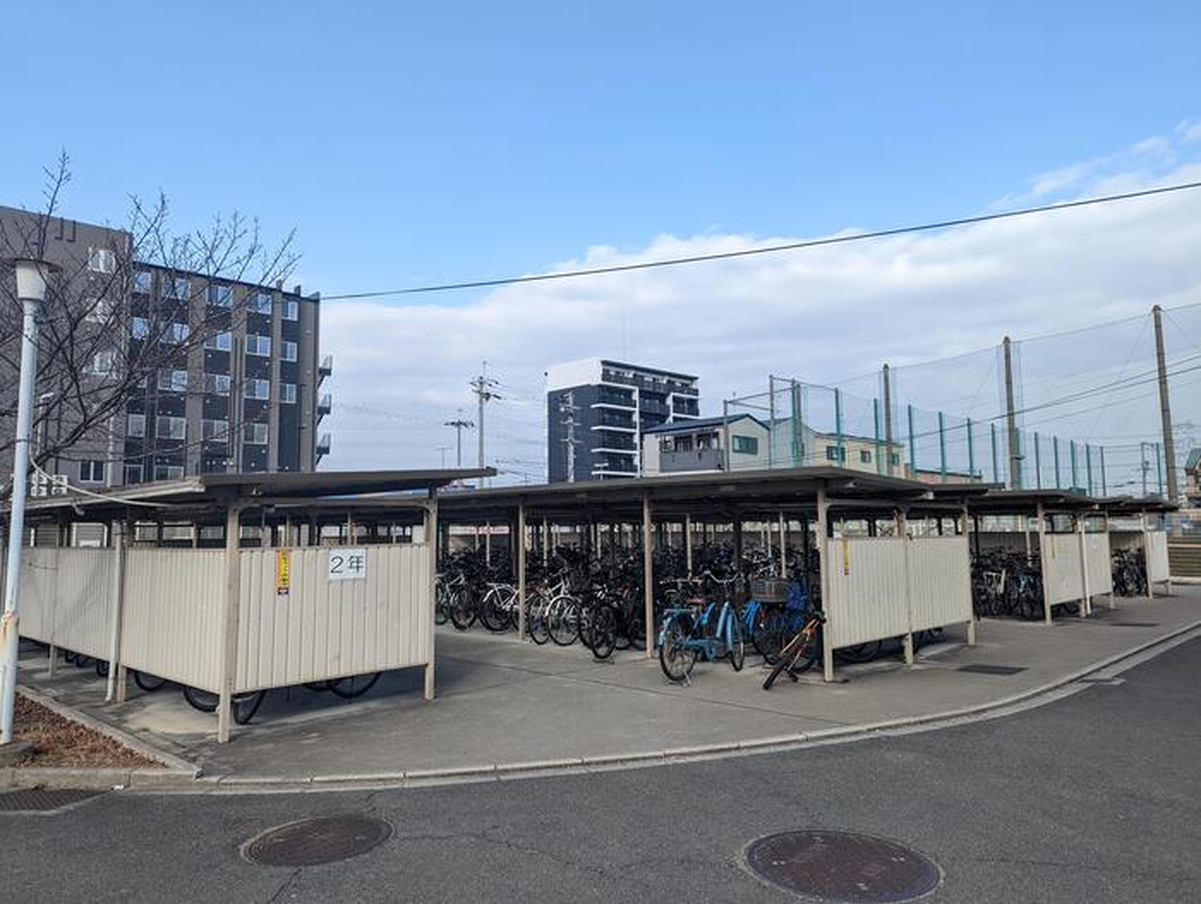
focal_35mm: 24
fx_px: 834
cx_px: 600
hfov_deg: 71.5
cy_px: 452
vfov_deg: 56.9
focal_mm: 6.81
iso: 49
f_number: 1.85
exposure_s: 1/1381
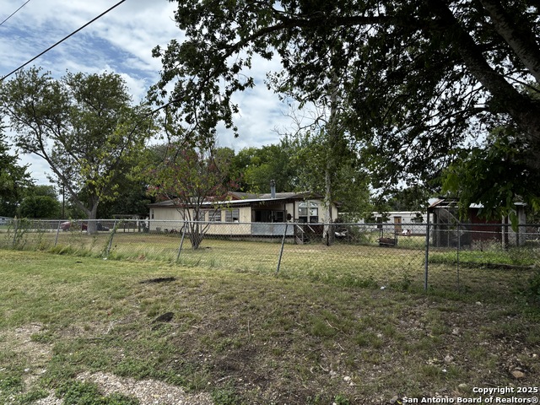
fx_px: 406
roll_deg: -0.1
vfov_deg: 53.1
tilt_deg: +1.0
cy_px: 202
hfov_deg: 67.3
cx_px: 270
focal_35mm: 26
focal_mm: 5.96
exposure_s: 1/2398
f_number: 1.6
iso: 50
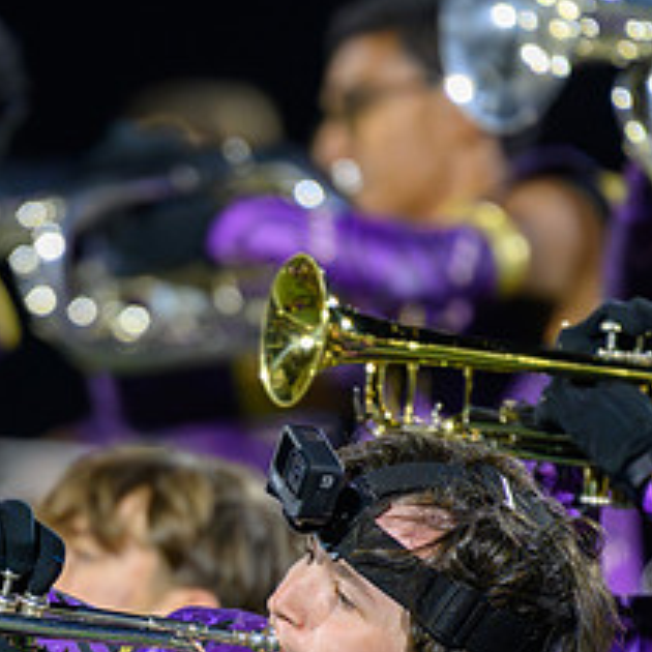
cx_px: 121
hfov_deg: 1.5
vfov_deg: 1.5
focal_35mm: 1174
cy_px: 581
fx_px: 25017
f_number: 5.6
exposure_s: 1/500
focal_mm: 500
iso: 11400
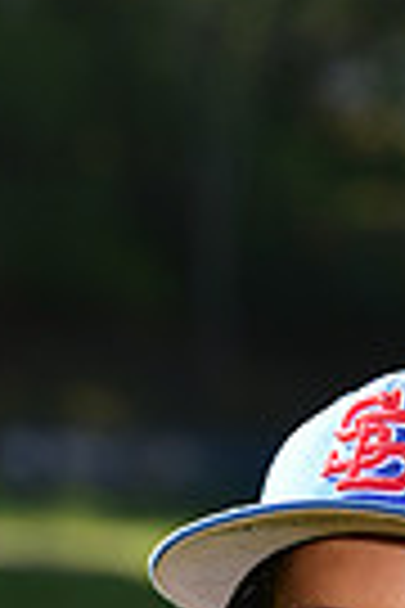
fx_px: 8707
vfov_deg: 4.0
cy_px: 1139
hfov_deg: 2.7
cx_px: 443
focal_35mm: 516
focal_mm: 120
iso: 80
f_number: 5
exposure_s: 1/250
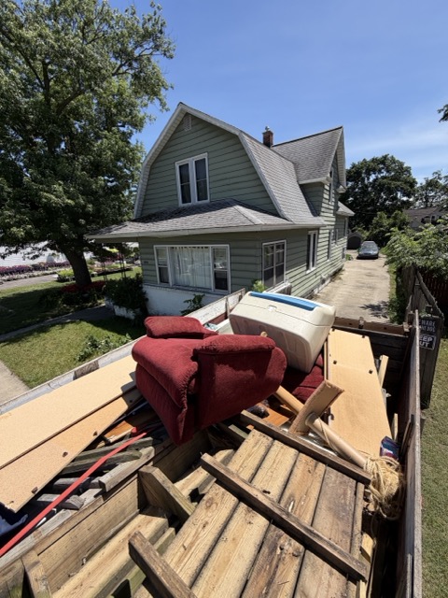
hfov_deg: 85.7
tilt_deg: -13.1
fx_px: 242
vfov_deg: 102.1
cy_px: 299
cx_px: 224
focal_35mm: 14
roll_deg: +0.6
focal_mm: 2.22
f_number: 2.2
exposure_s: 1/770
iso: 25
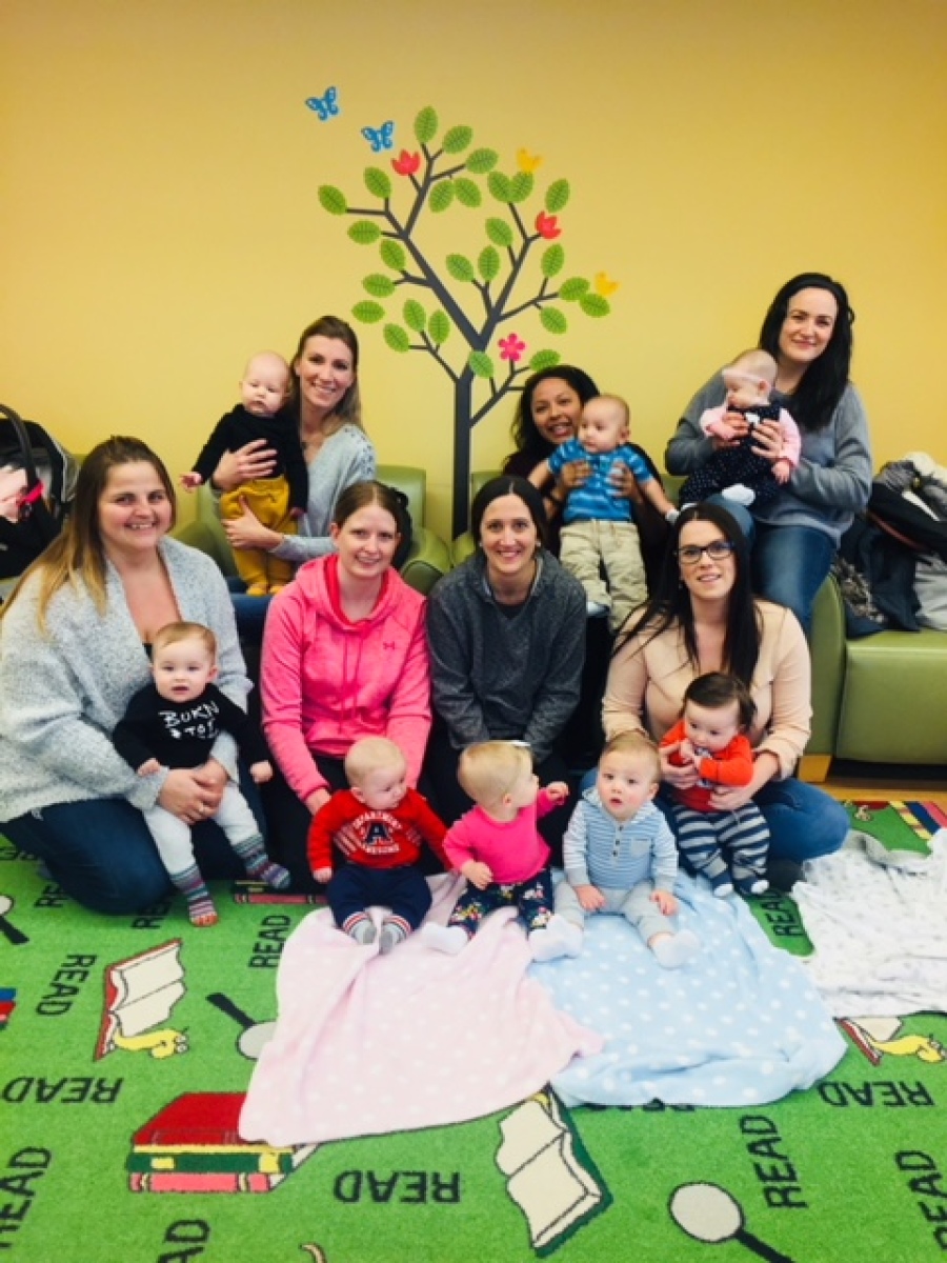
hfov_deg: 48.2
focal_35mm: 29
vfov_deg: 61.7
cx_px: 474
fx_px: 1058
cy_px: 632
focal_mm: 4.15
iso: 40
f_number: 2.2
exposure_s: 1/60
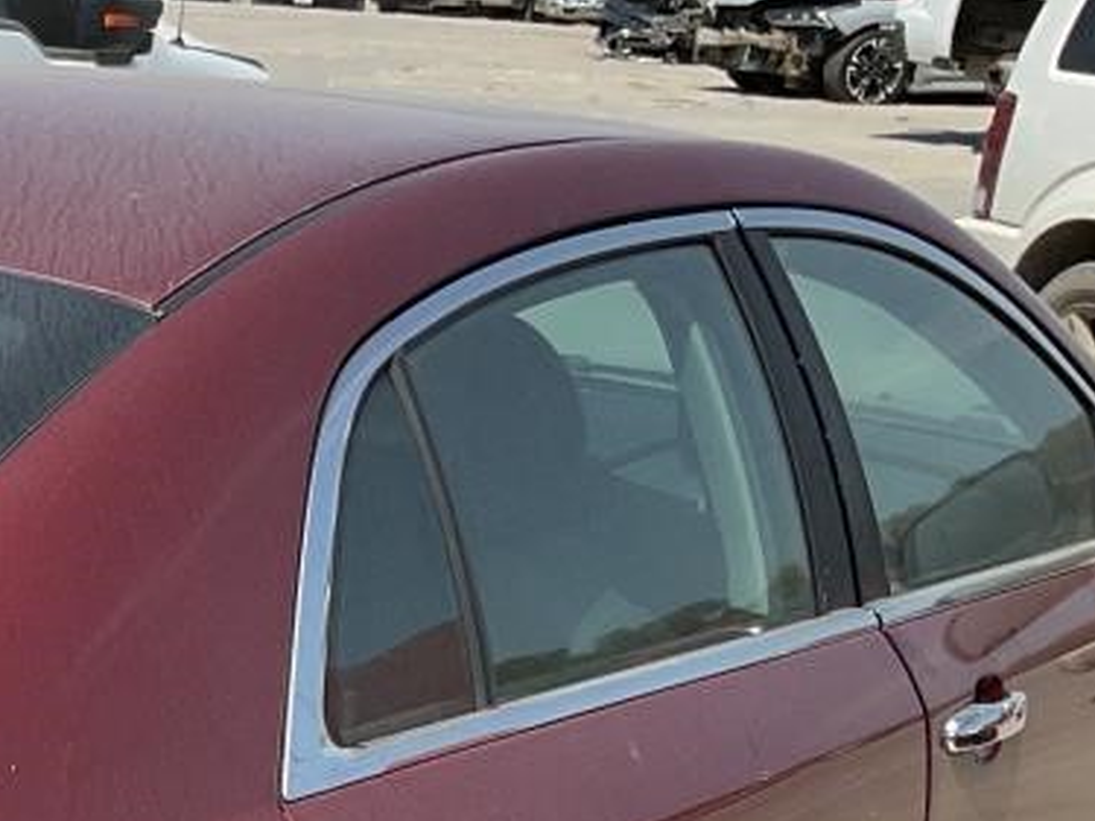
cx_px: -400
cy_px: 1256
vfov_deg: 13.9
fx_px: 3131
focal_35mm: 99
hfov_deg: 18.2
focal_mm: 3
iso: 16
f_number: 1.8
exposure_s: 1/2227
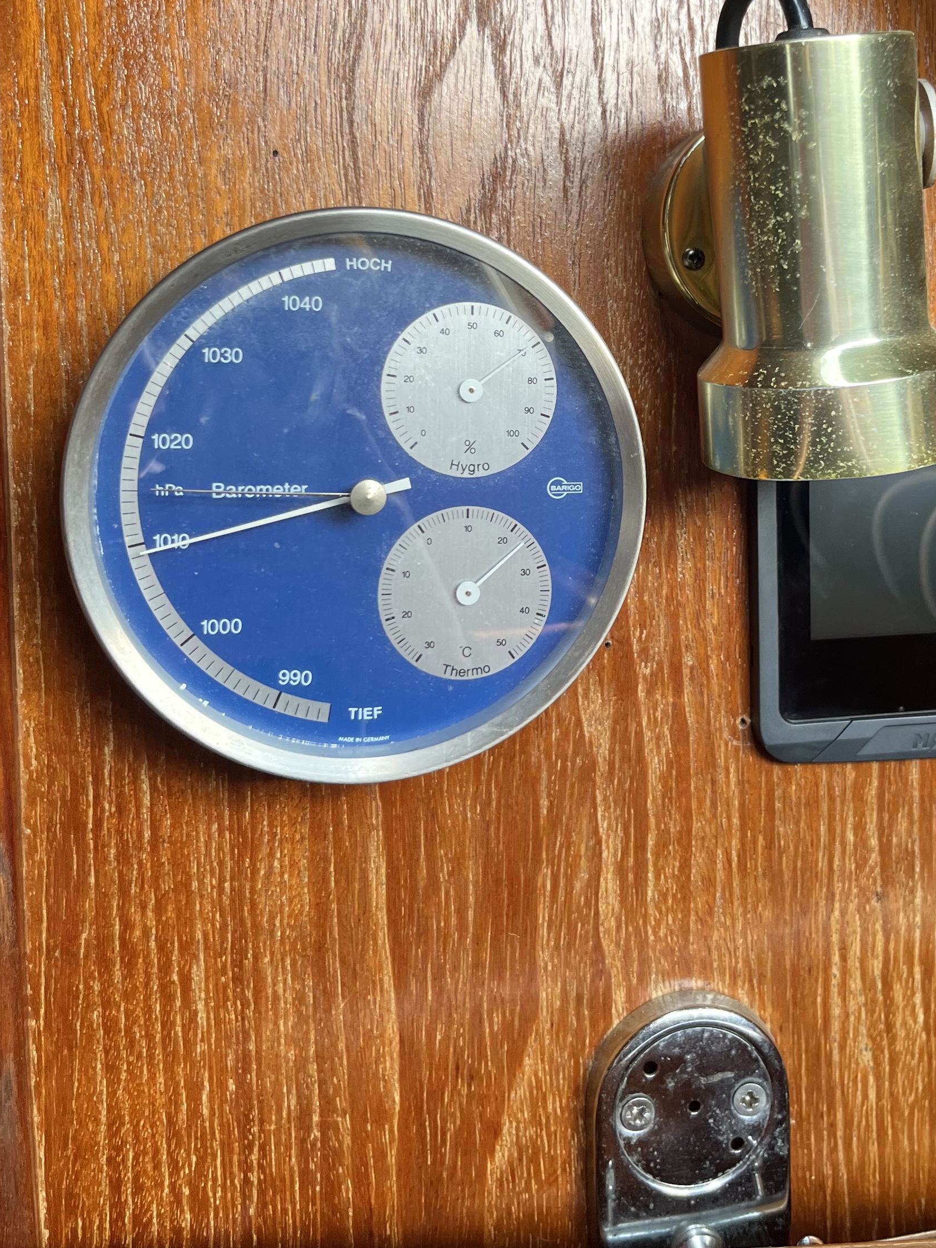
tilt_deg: -2.5
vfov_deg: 46.9
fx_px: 1406
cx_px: 645
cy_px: 393
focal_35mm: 39
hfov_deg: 36.3
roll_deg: +1.8
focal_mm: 5.1
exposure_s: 1/121
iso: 64
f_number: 1.6
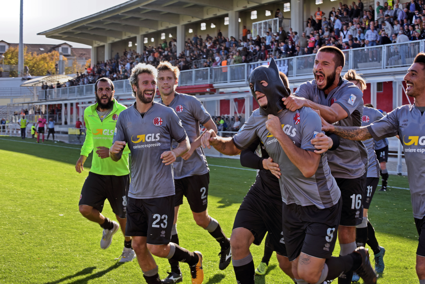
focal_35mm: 70
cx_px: 212
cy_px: 142
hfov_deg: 28.8
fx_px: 827
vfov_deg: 19.5
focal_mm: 70
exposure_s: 1/320
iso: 500
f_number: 9
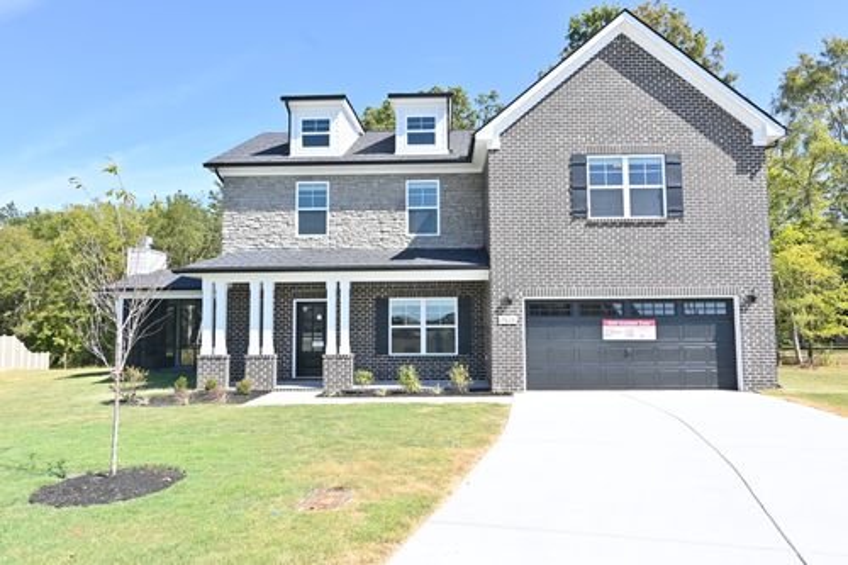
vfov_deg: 50.4
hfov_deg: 70.5
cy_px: 282
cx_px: 424
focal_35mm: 26
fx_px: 600
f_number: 9
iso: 250
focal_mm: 17
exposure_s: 1/320
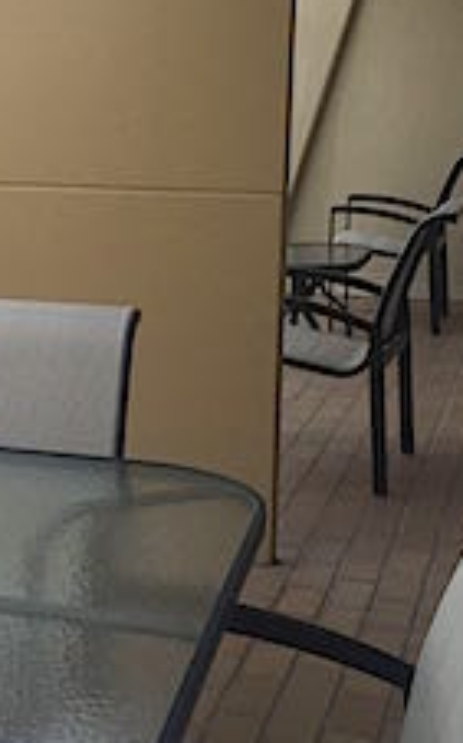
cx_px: -112
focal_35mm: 75
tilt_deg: -8.3
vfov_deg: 27.4
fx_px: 1516
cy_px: 291
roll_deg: -0.7
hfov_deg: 16.5
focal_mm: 4.15
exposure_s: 1/1014
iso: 32
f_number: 2.2
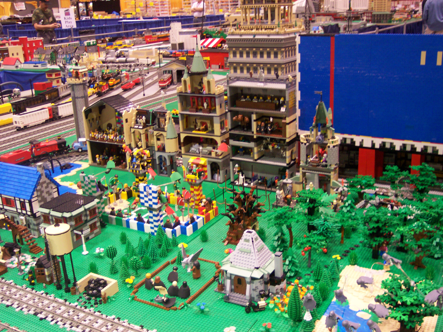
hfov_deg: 49.0
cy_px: 166
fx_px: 486
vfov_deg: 37.7
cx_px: 222
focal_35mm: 38
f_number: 2.8
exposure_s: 1/15
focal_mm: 8
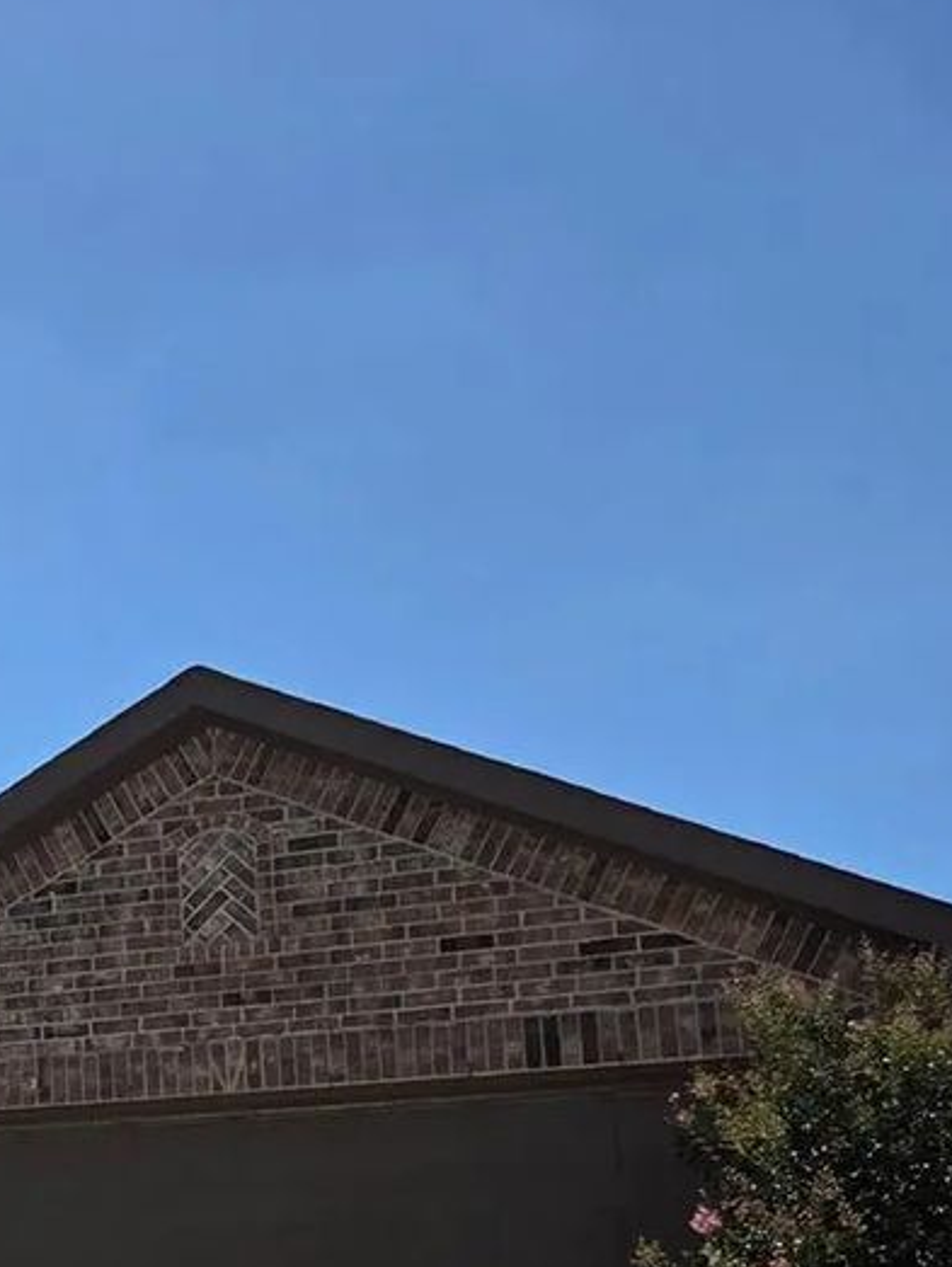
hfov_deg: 22.1
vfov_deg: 30.9
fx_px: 2197
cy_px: 1111
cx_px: -266
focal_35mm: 60
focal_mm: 5.4
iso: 80
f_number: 1.8
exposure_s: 1/7599
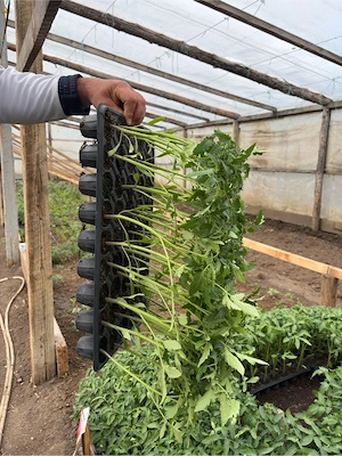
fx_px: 343
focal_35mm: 26
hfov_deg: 53.1
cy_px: 228
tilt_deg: -10.3
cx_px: 171
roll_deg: -0.6
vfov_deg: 67.3
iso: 32
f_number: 1.6
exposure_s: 1/463
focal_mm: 5.96
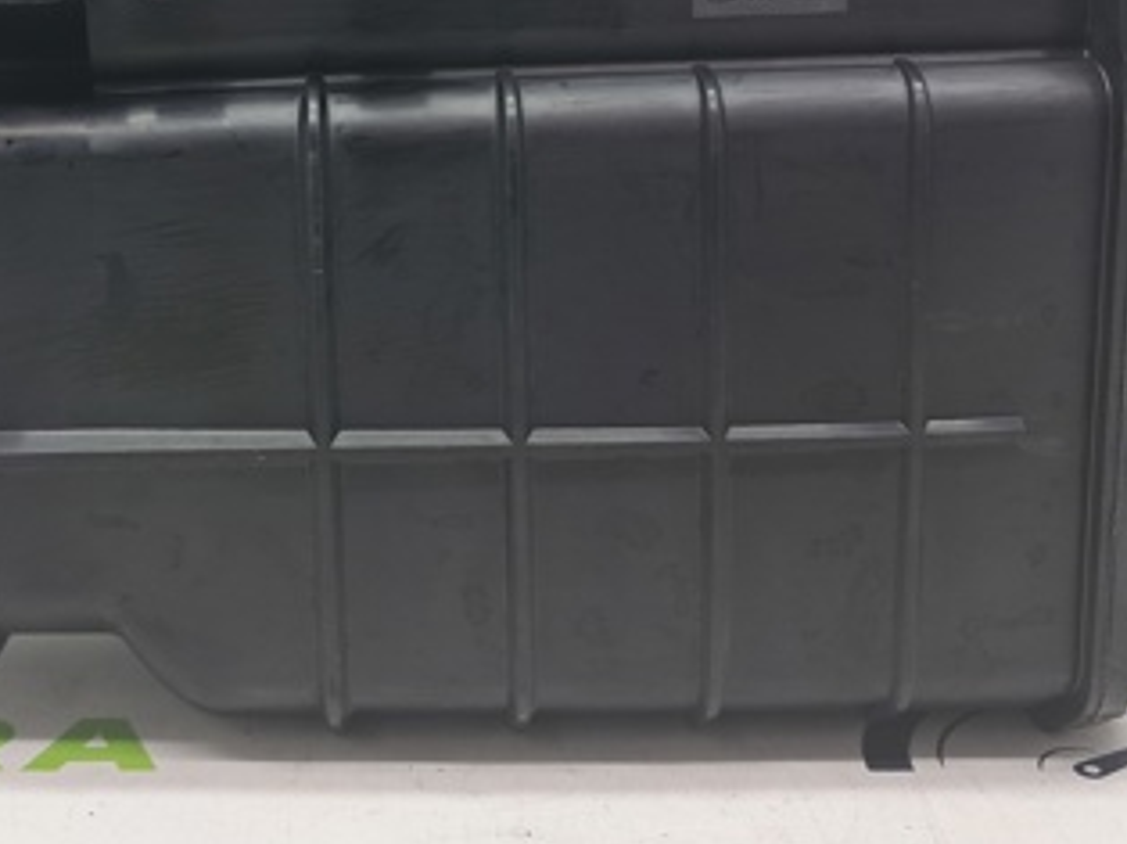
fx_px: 1789
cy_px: 160
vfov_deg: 26.0
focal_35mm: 55
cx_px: 323
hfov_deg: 34.4
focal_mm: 4
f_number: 1.8
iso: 50
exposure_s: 1/50
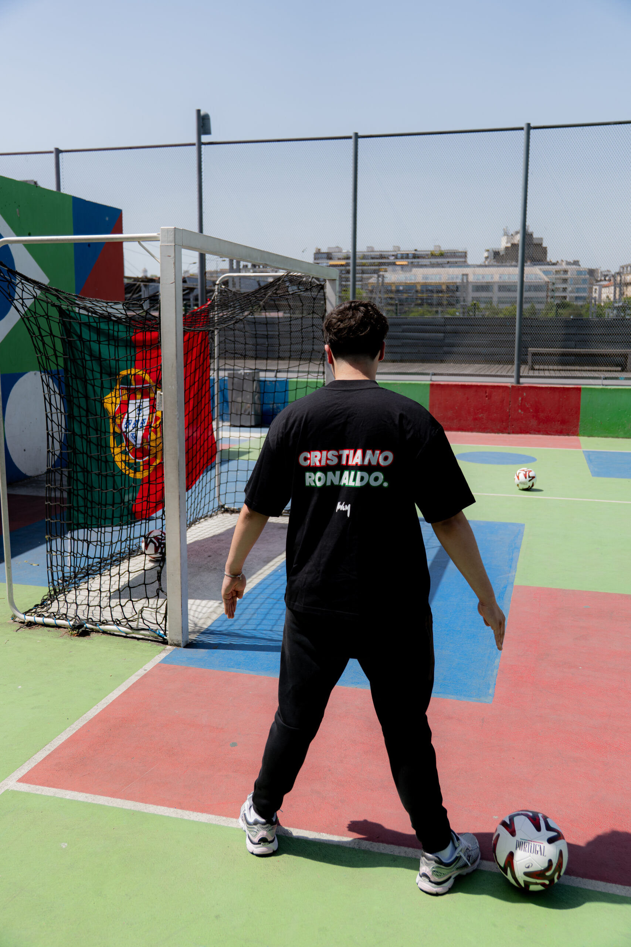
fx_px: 867
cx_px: 316
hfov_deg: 40.0
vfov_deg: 57.2
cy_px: 474
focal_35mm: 33
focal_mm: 22
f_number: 2.8
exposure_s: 1/1600
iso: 100
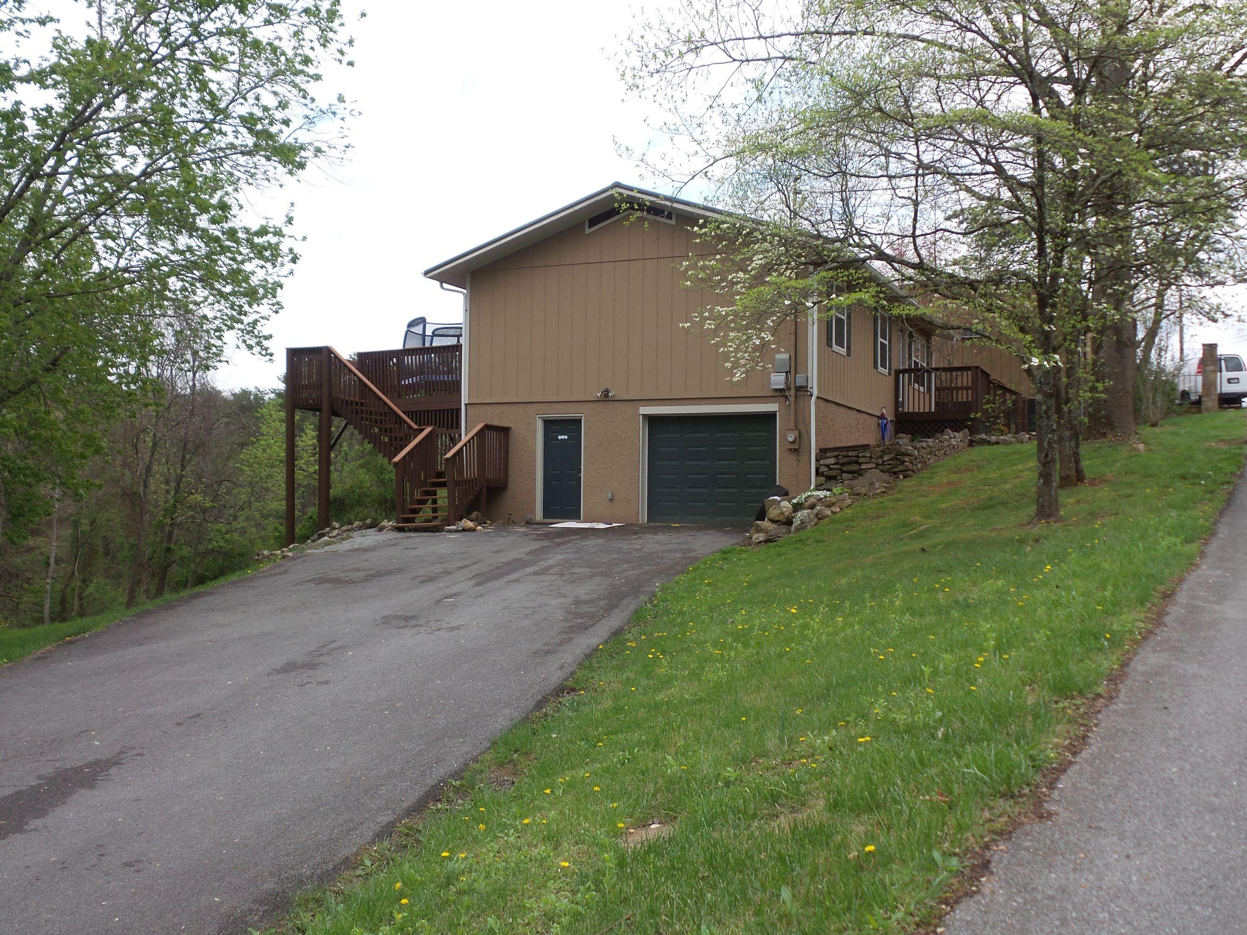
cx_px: 624
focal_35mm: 34
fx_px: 1225
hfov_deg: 54.0
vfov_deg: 41.8
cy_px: 468
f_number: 3.8
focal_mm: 6.2
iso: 100
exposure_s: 1/500
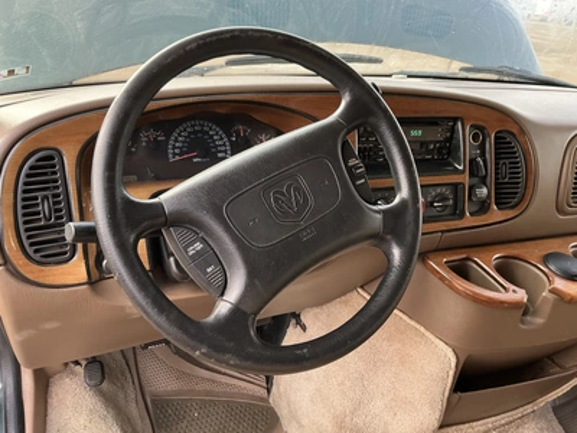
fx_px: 467
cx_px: 288
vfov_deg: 49.7
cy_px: 216
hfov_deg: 63.4
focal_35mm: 28
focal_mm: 3
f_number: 1.8
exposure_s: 1/103
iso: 64
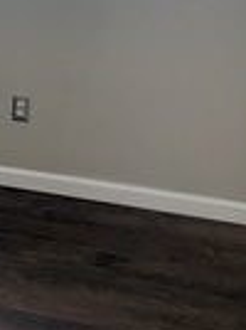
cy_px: 133
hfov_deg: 13.1
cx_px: -210
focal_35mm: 101
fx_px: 960
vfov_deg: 19.5
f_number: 1.73
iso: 165
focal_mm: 4.38
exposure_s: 1/120
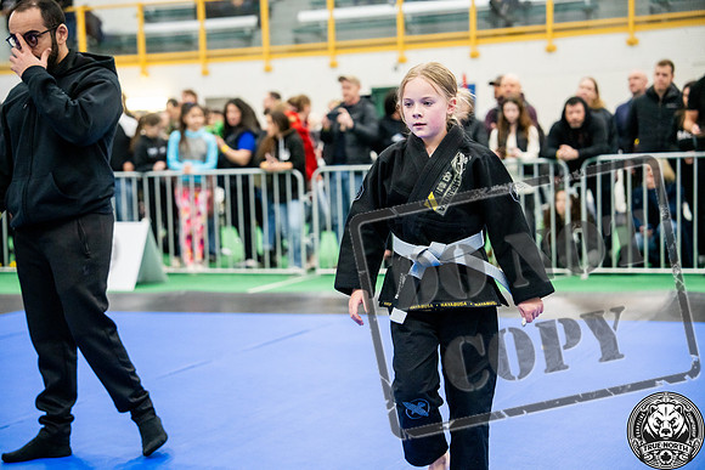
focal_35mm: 70
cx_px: 352
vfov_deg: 19.5
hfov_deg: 28.8
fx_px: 1371
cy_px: 235
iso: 4000
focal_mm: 70
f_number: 2.8
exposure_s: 1/400
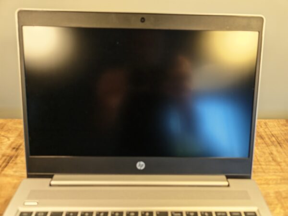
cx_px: 144
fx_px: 191
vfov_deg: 58.9
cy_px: 108
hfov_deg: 73.9
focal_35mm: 23
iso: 125
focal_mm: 6.55
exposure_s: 1/50
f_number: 1.6
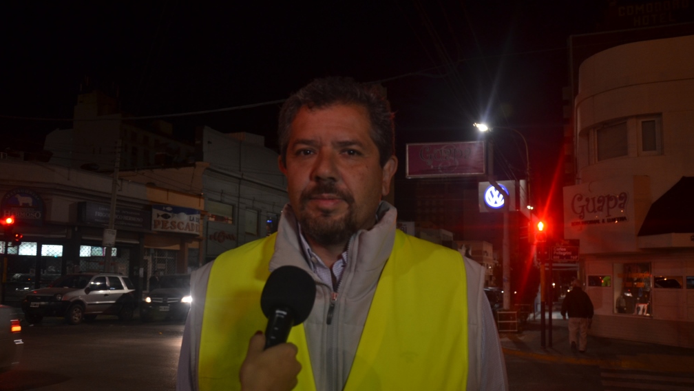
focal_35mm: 34
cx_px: 345
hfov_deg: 58.7
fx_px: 617
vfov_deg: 35.1
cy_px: 219
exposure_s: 1/15
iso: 400
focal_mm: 21
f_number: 3.8
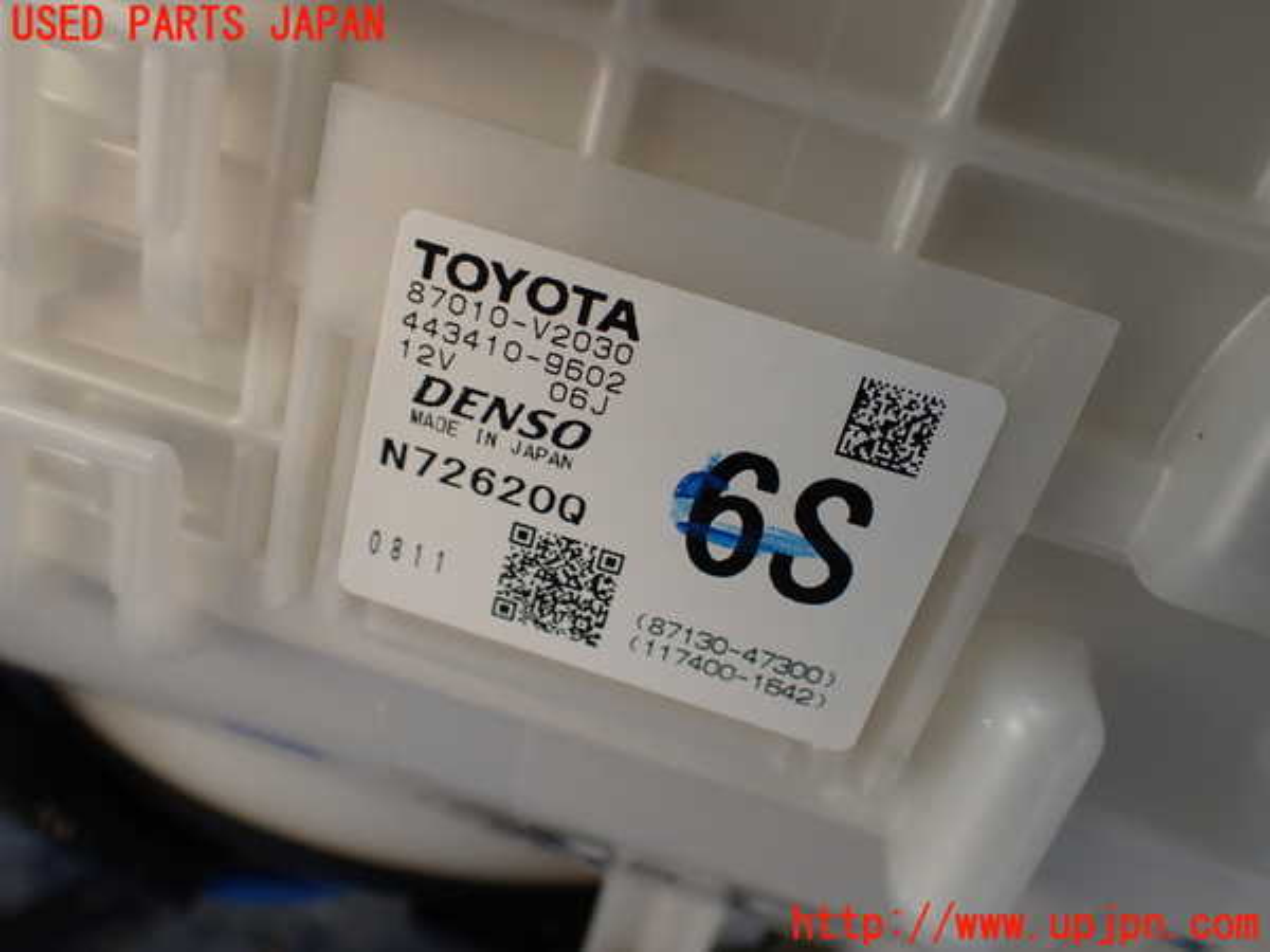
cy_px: 476
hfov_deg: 60.0
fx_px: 1101
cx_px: 635
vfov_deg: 46.8
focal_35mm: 30
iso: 100
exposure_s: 1/200
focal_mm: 5.4
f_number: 2.3
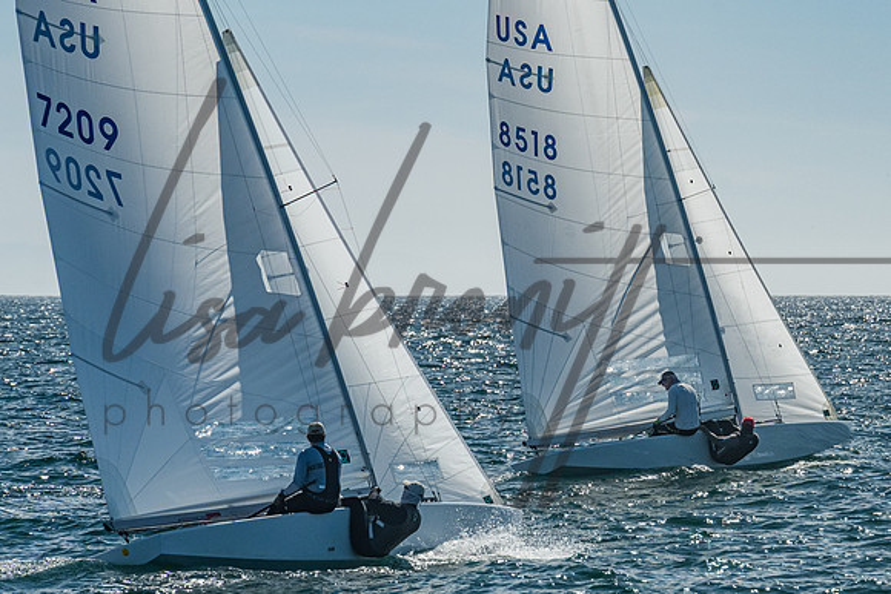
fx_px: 8500
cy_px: 303
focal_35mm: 343
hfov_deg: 6.0
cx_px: 624
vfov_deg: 4.0
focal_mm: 200
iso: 400
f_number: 10
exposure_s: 1/1000
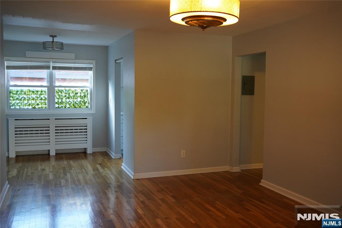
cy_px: 114
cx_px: 171
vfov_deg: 37.8
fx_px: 332
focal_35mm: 35
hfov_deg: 54.4
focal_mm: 35
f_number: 3.2
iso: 1600
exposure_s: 1/160
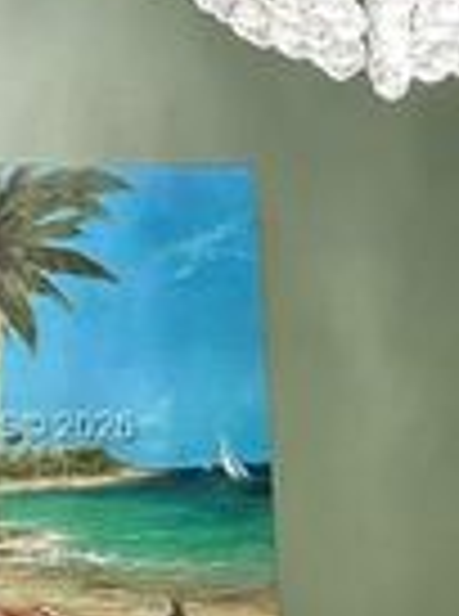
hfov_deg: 10.9
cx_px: 796
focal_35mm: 127
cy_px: 429
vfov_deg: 15.5
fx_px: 2256
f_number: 1.8
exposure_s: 1/60
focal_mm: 4.25
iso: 100
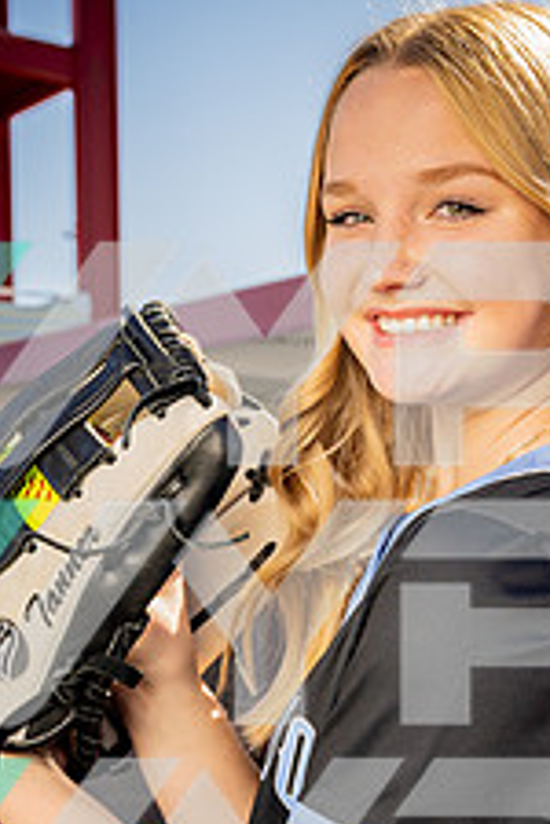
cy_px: 615
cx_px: 359
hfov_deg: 15.9
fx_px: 1971
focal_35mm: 86
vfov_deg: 23.4
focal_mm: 43
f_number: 7.1
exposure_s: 1/250
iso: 250
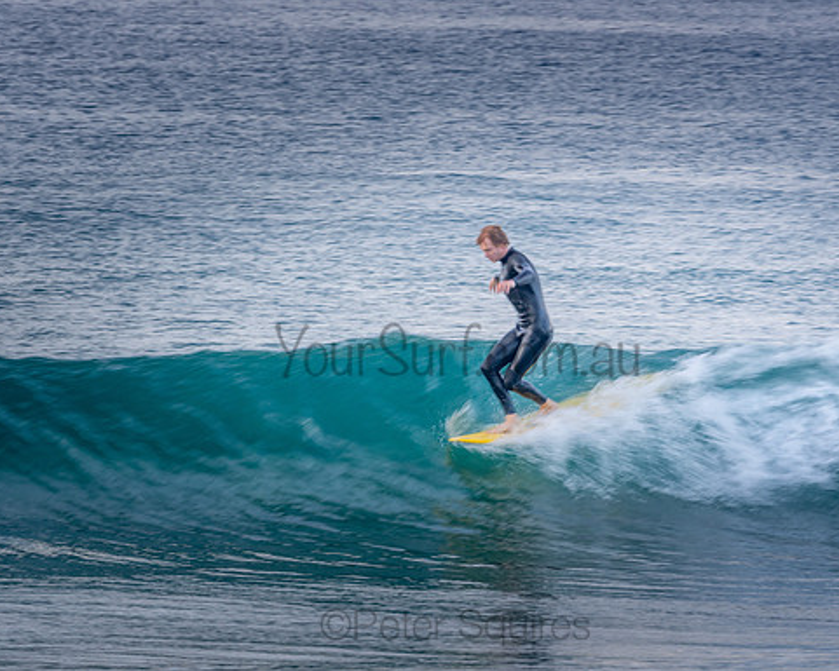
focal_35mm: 614
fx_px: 15249
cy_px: 304
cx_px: 421
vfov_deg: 2.5
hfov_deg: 3.2
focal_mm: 320
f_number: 10
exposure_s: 1/40
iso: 100
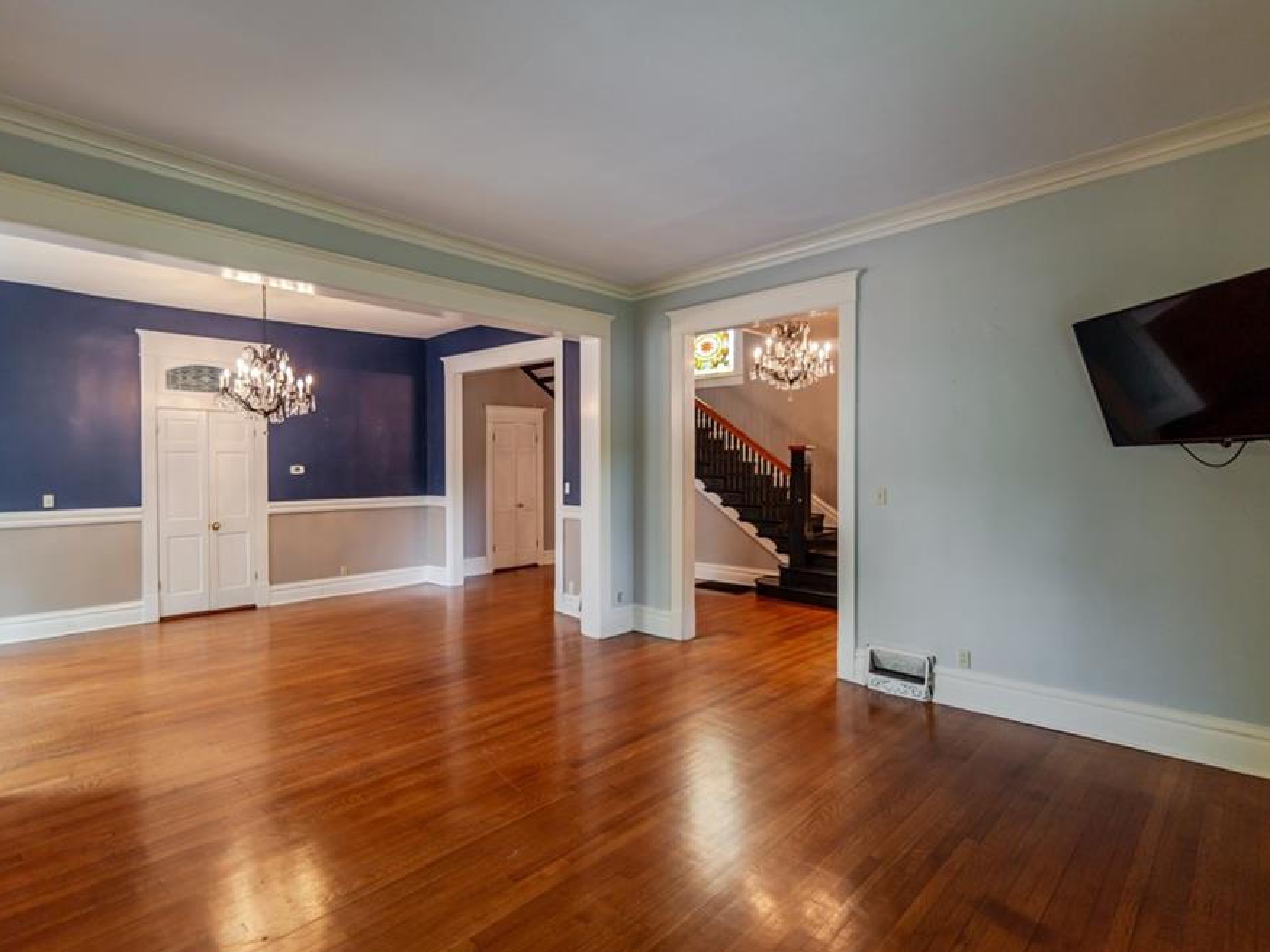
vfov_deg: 71.6
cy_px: 468
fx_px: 660
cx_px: 591
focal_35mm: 18
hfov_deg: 87.6
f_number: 2.8
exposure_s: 1/160
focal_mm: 16
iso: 320
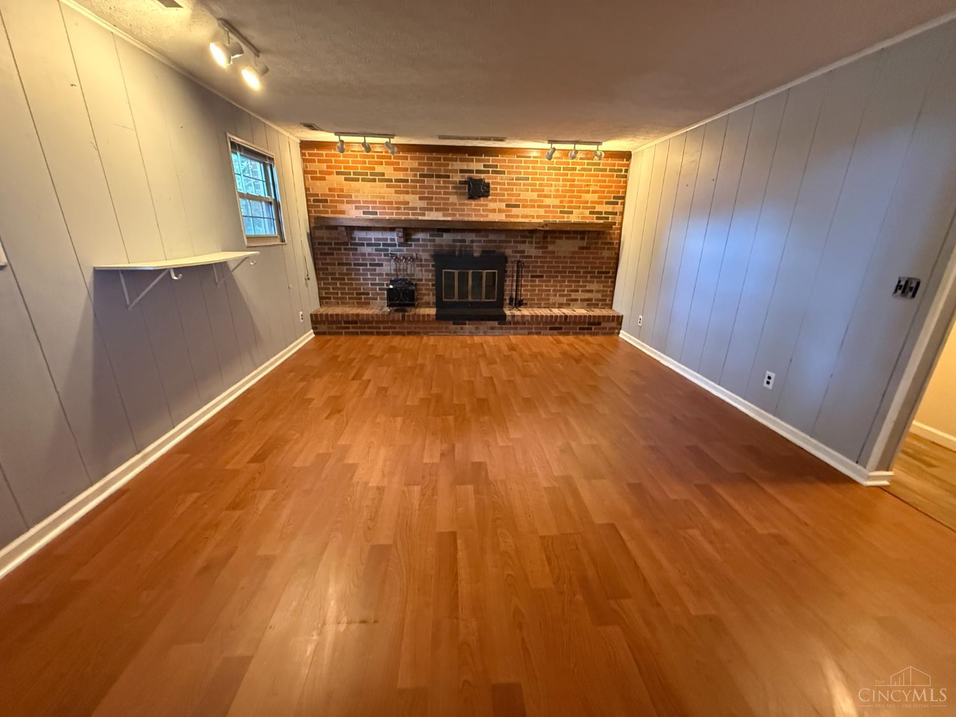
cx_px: 478
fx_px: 387
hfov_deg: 102.1
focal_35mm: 14
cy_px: 358
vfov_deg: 85.7
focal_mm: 2.22
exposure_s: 1/40
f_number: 2.2
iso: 1000
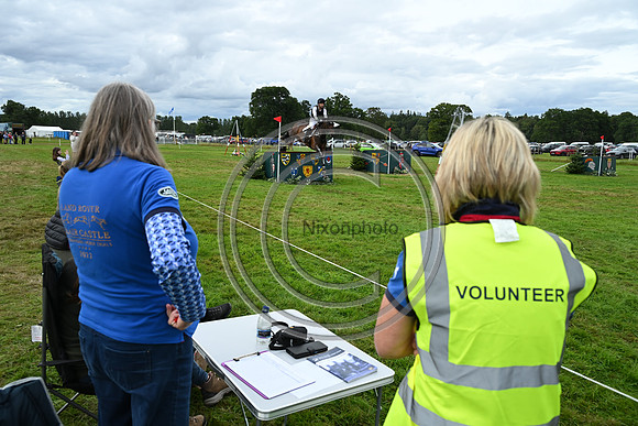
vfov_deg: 48.8
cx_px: 319
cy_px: 213
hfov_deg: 68.4
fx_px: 470
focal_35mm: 26
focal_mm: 26.5
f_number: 5.6
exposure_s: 1/1250
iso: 640
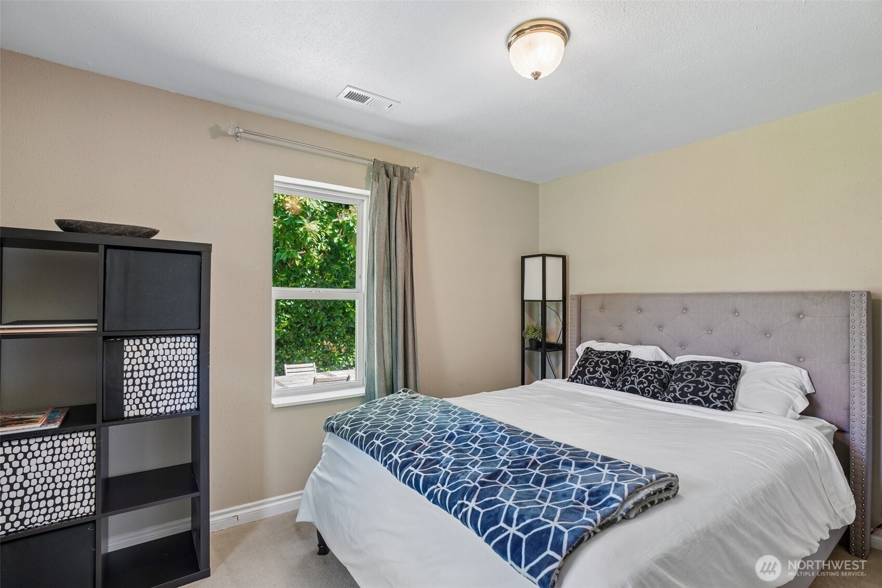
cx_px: 441
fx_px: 392
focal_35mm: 16
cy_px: 294
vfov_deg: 73.7
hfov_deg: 96.7
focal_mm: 16
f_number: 8
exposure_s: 1/20
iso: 400
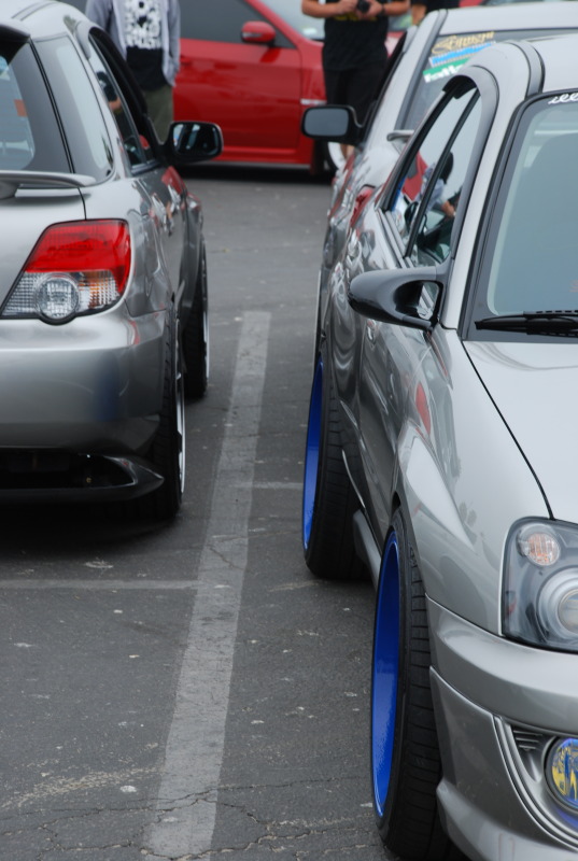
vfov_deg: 15.2
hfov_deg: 10.2
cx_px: 289
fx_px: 3236
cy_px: 430
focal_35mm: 135
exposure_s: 1/60
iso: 125
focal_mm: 90
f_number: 8
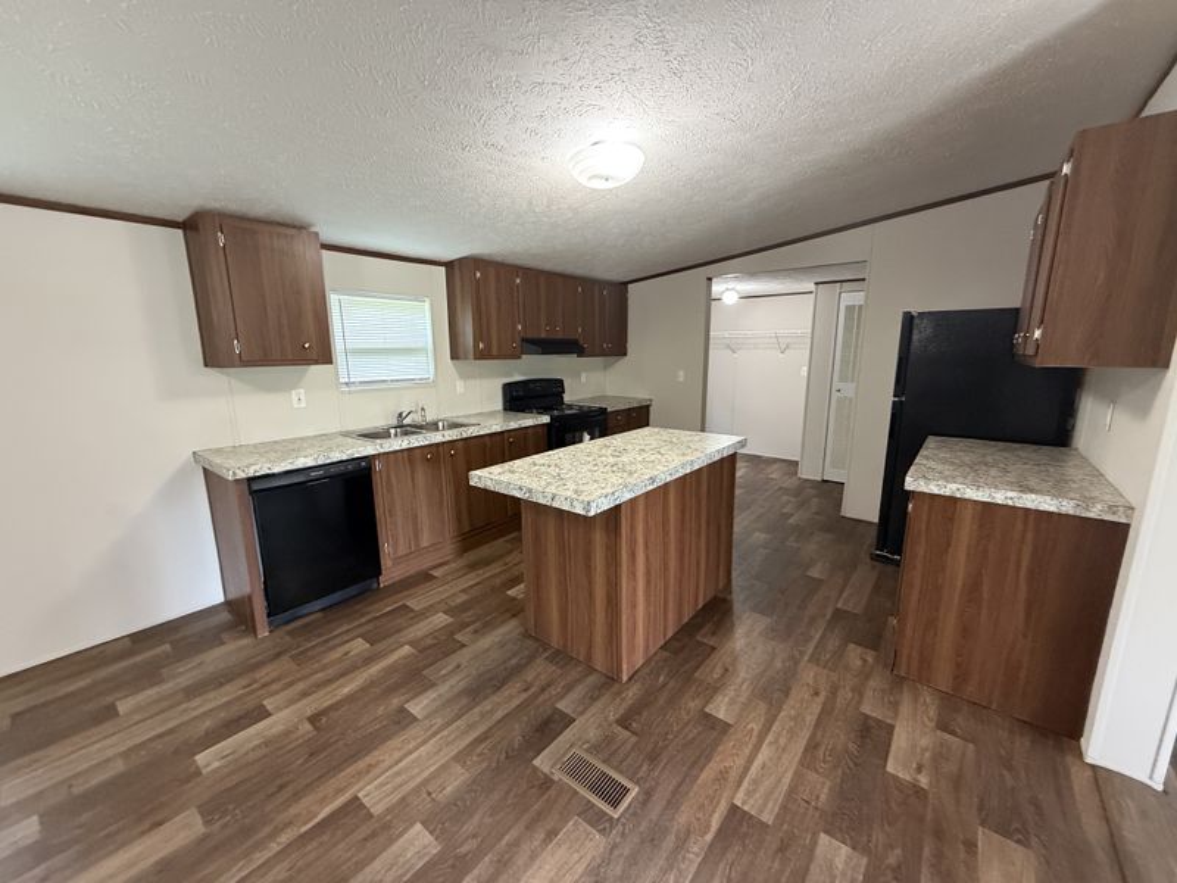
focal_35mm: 14
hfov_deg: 102.1
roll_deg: +1.6
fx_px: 476
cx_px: 588
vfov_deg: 85.7
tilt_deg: -11.8
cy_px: 442
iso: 500
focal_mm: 2.22
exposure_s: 1/60
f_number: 2.2
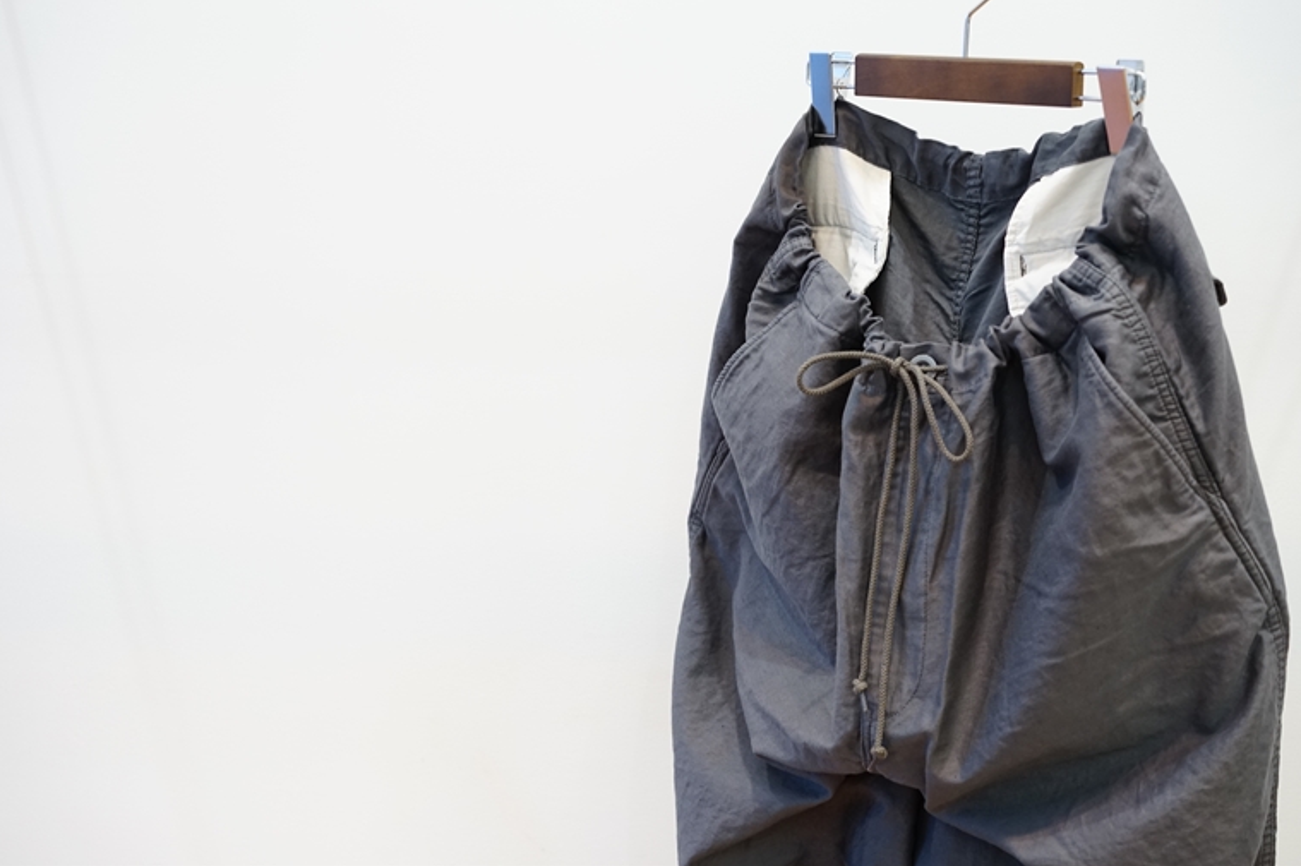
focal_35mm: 58
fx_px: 2095
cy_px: 412
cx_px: 650
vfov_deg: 23.3
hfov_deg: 34.5
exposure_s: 1/60
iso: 1250
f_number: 4
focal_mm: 55
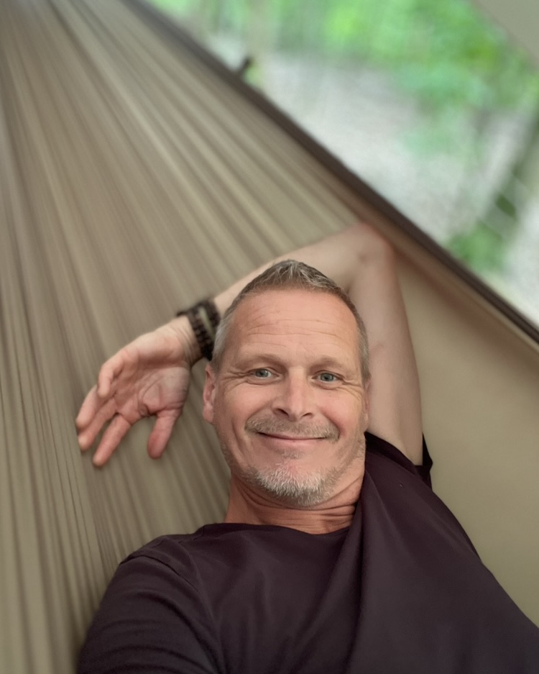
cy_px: 322
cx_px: 271
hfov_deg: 45.8
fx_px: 638
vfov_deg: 55.6
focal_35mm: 32
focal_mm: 2.71
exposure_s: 1/40
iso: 400
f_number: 2.2
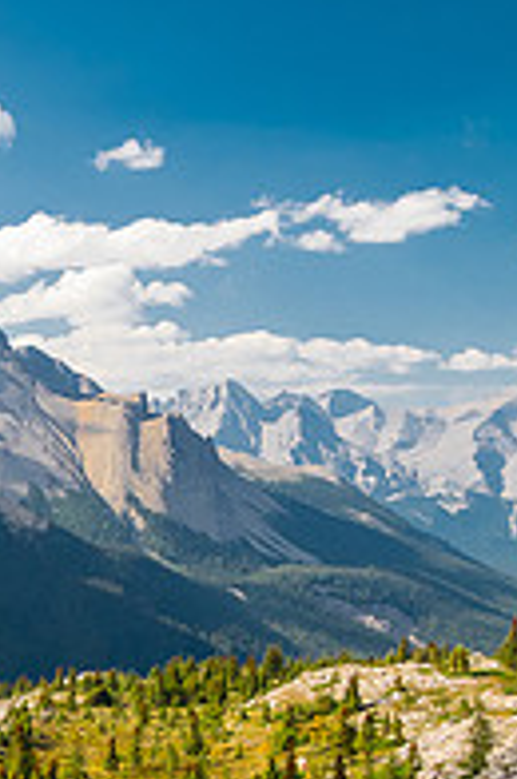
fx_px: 1600
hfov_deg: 14.6
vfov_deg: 26.1
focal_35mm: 74
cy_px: 757
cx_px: -569
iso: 200
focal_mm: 12
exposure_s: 1/60
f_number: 8
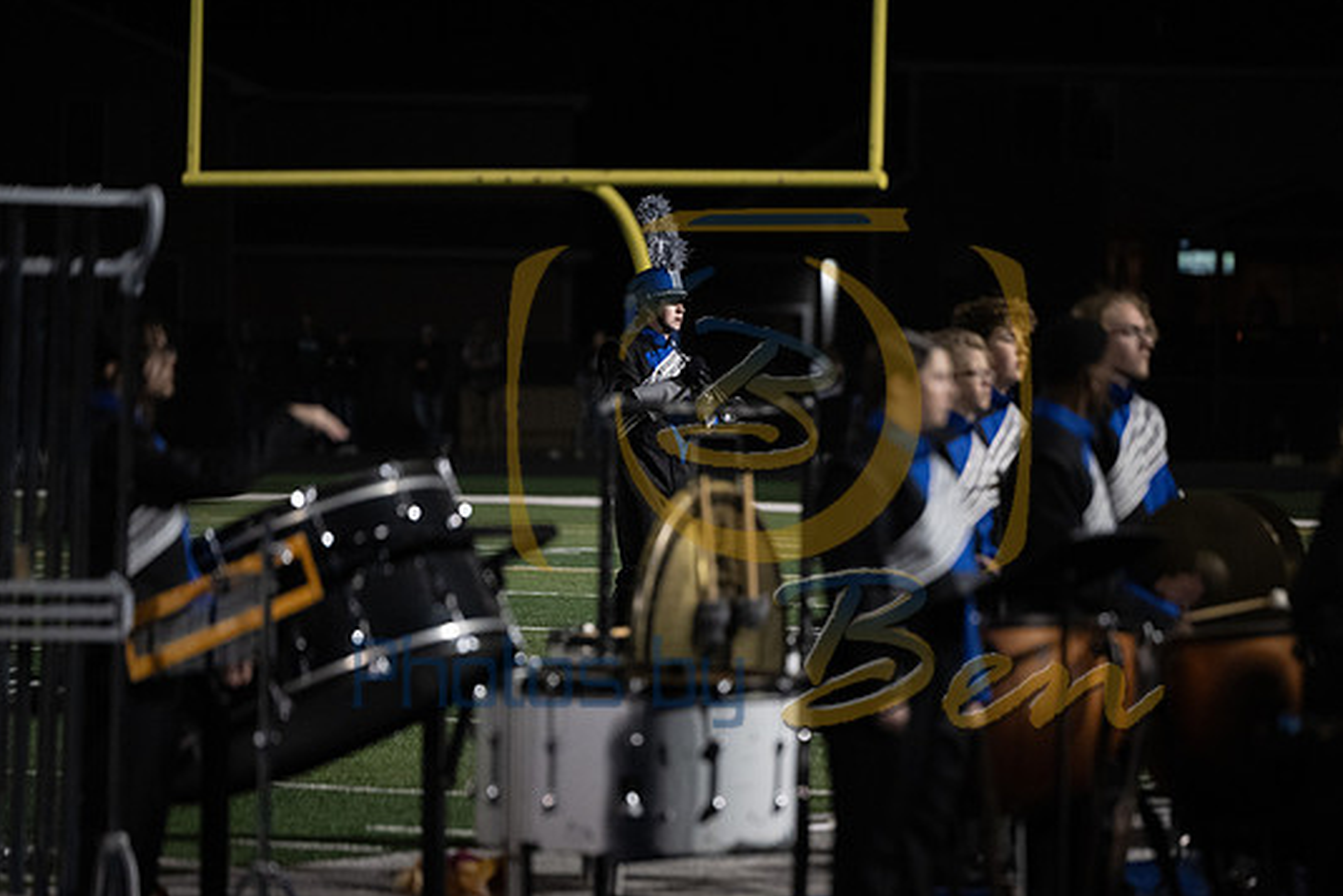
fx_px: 8097
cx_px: 718
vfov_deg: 6.3
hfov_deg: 9.5
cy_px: 468
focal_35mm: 217
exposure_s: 1/1250
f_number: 2.8
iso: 5000
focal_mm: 200
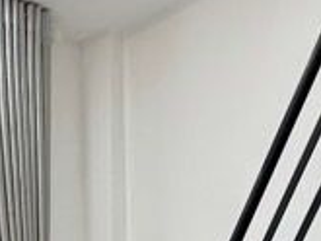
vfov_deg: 13.4
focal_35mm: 87
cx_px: -19
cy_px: 544
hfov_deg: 21.5
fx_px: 807
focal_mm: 2.22
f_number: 2.2
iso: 200
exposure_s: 1/121
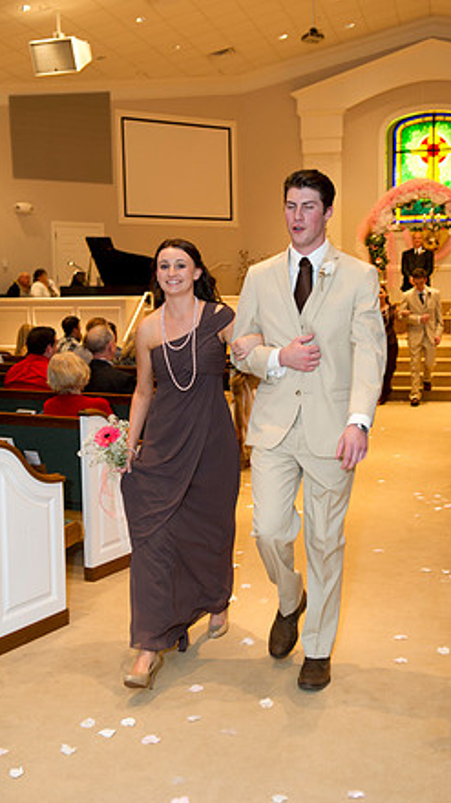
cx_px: 246
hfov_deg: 26.5
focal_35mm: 45
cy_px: 396
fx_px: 958
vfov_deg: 45.5
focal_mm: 42
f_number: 4.5
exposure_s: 1/125
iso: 1600
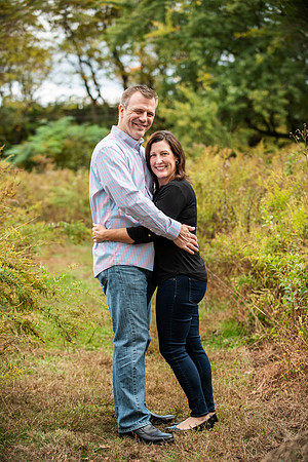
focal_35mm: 90
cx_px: 154
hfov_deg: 15.2
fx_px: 1155
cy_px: 231
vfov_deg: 22.6
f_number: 3.5
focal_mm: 90
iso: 250
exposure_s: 1/200
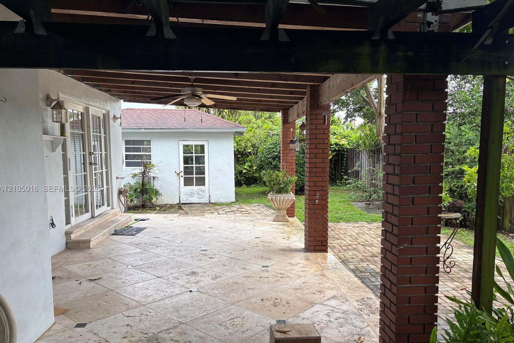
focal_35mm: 28
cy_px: 189
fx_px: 400
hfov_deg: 65.5
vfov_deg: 46.3
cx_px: 263
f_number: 1.6
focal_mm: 5.96
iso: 32
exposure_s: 1/139
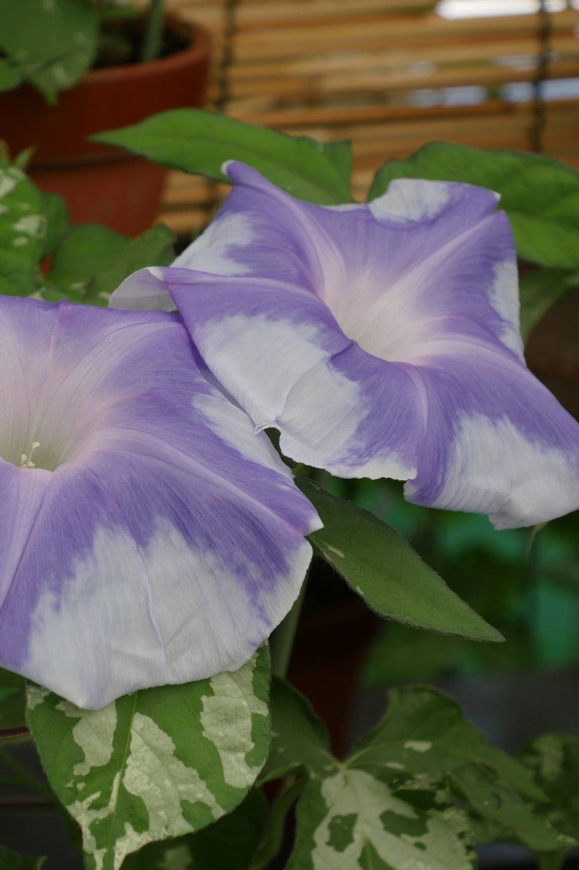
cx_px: 79
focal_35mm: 117
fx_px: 2824
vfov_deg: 17.5
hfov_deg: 11.6
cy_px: 435
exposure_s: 1/125
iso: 200
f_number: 5.4
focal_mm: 42
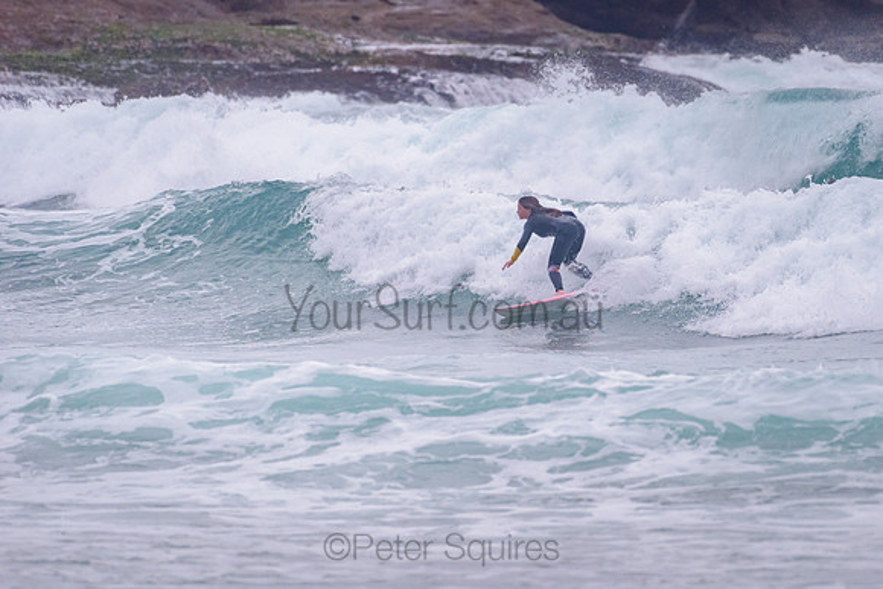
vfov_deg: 2.2
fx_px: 15036
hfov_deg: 3.4
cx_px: 541
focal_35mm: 613
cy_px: 228
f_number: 5.6
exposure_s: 1/2000
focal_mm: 500
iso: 1400
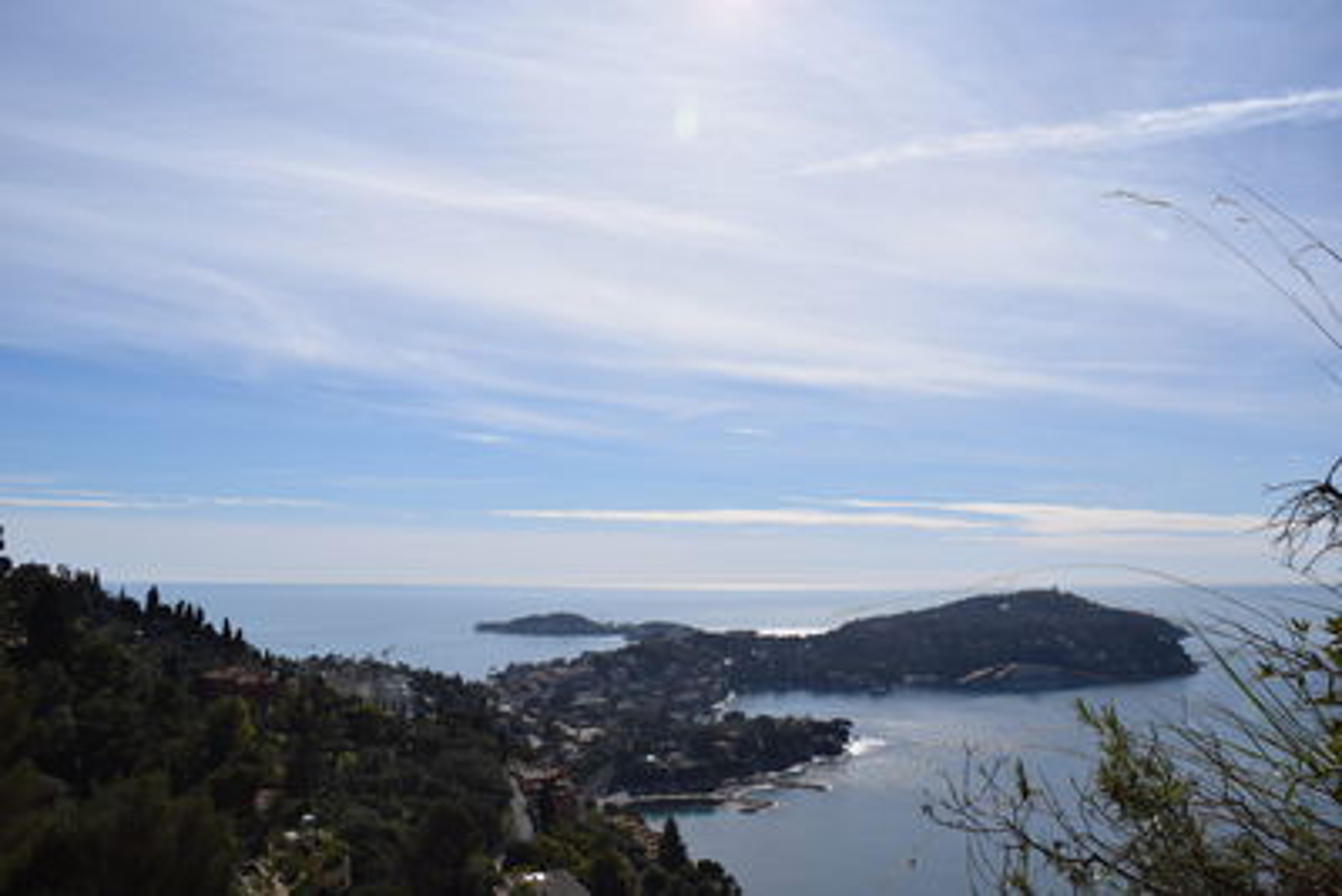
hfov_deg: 61.9
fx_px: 1119
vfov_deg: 43.6
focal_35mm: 30
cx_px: 671
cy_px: 448
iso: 200
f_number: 13
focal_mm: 20
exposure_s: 1/640
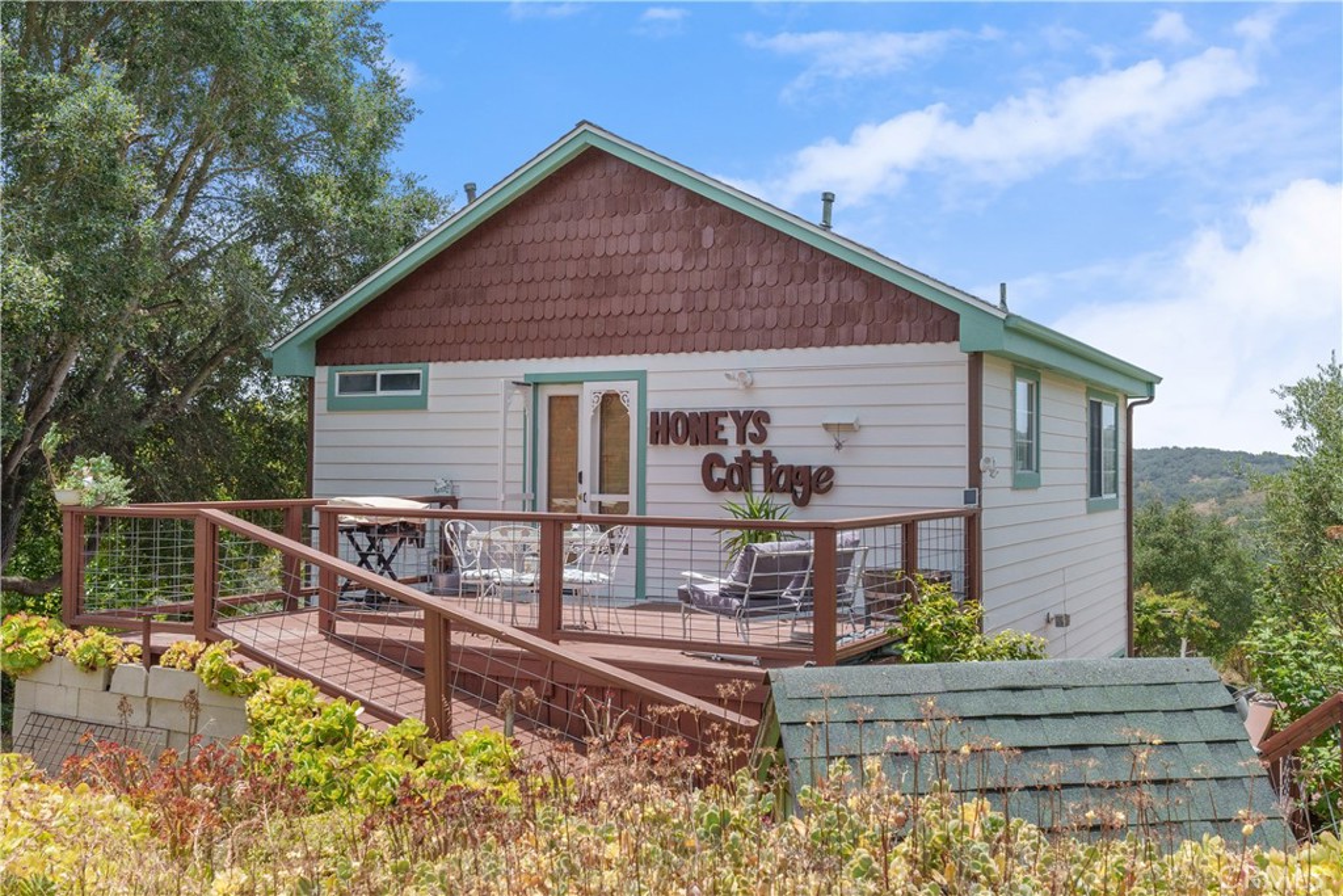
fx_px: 1268
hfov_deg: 55.8
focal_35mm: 34
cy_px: 448
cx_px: 672
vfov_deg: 38.9
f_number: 7.1
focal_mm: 23
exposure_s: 1/1600
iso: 640
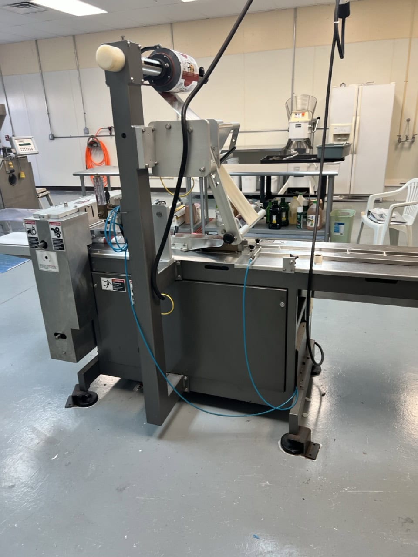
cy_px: 278
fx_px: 419
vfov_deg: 67.3
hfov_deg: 53.1
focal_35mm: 26
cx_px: 209
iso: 125
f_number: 1.5
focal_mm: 5.7
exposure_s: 1/120
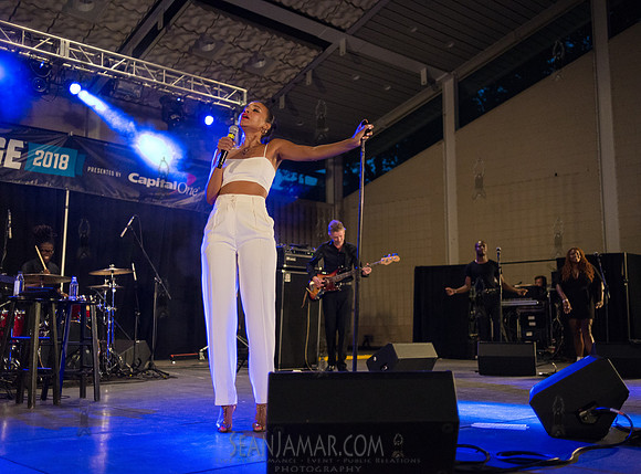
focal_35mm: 38
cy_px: 237
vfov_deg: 37.9
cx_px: 356
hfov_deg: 49.7
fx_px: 691
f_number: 2
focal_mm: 35
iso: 3200
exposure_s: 1/800
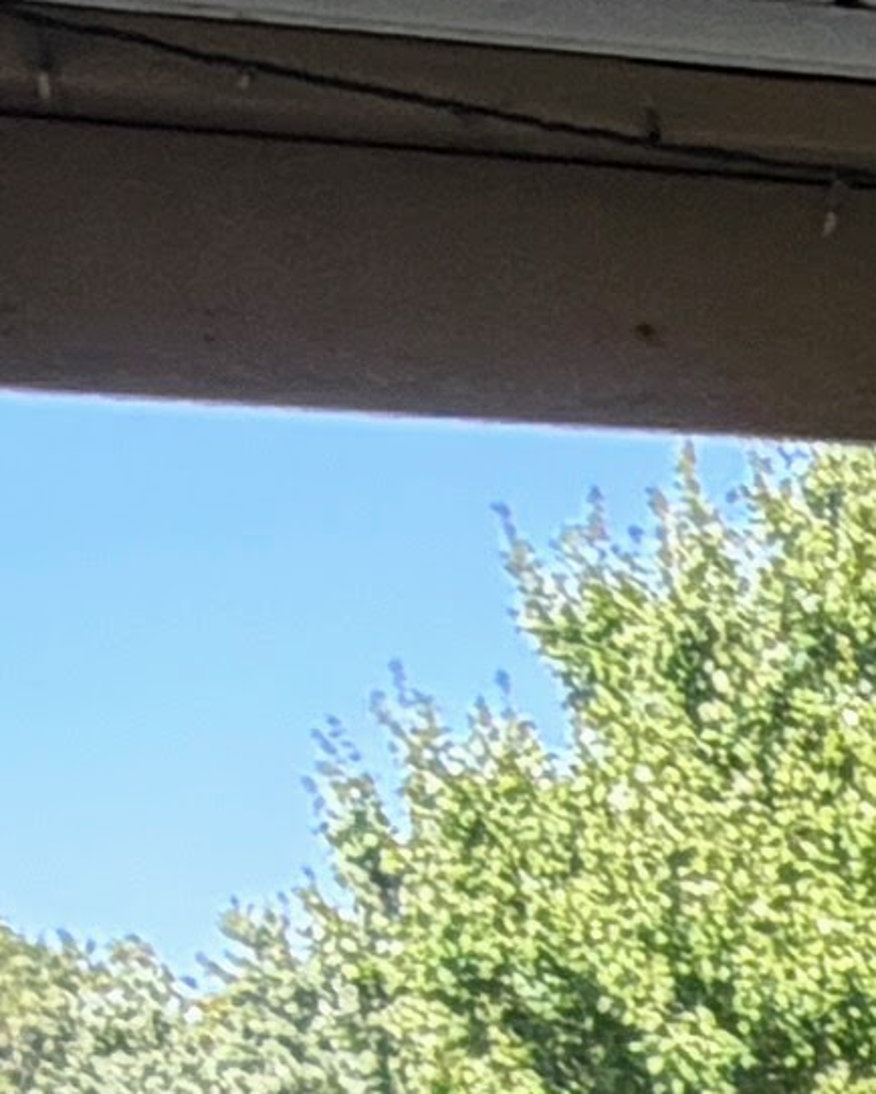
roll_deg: +1.1
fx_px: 4664
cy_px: 2533
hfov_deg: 9.3
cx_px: 2261
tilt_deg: -14.4
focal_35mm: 144
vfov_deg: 11.4
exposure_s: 1/207
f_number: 2.2
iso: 40
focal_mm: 2.22
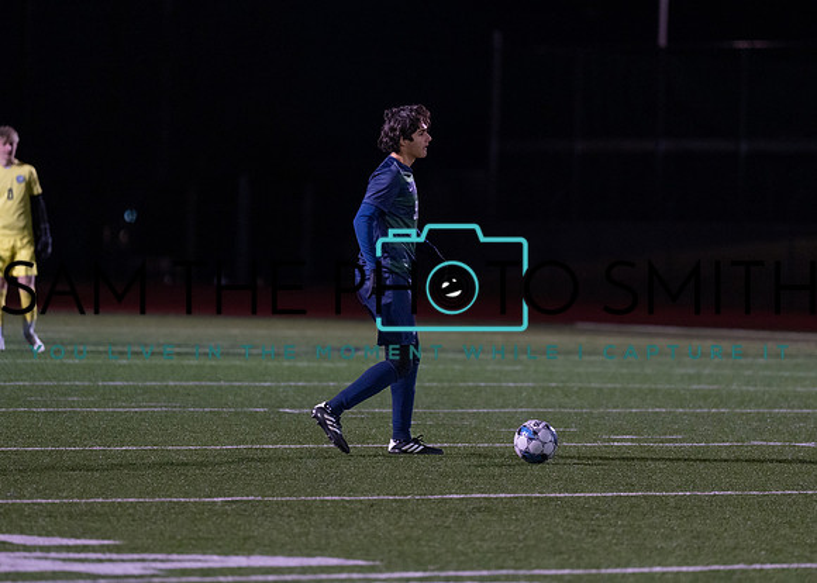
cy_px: 244
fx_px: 6408
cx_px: 446
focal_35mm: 276
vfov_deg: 5.2
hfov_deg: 7.3
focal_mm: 200
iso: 2500
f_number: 2.8
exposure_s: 1/1000
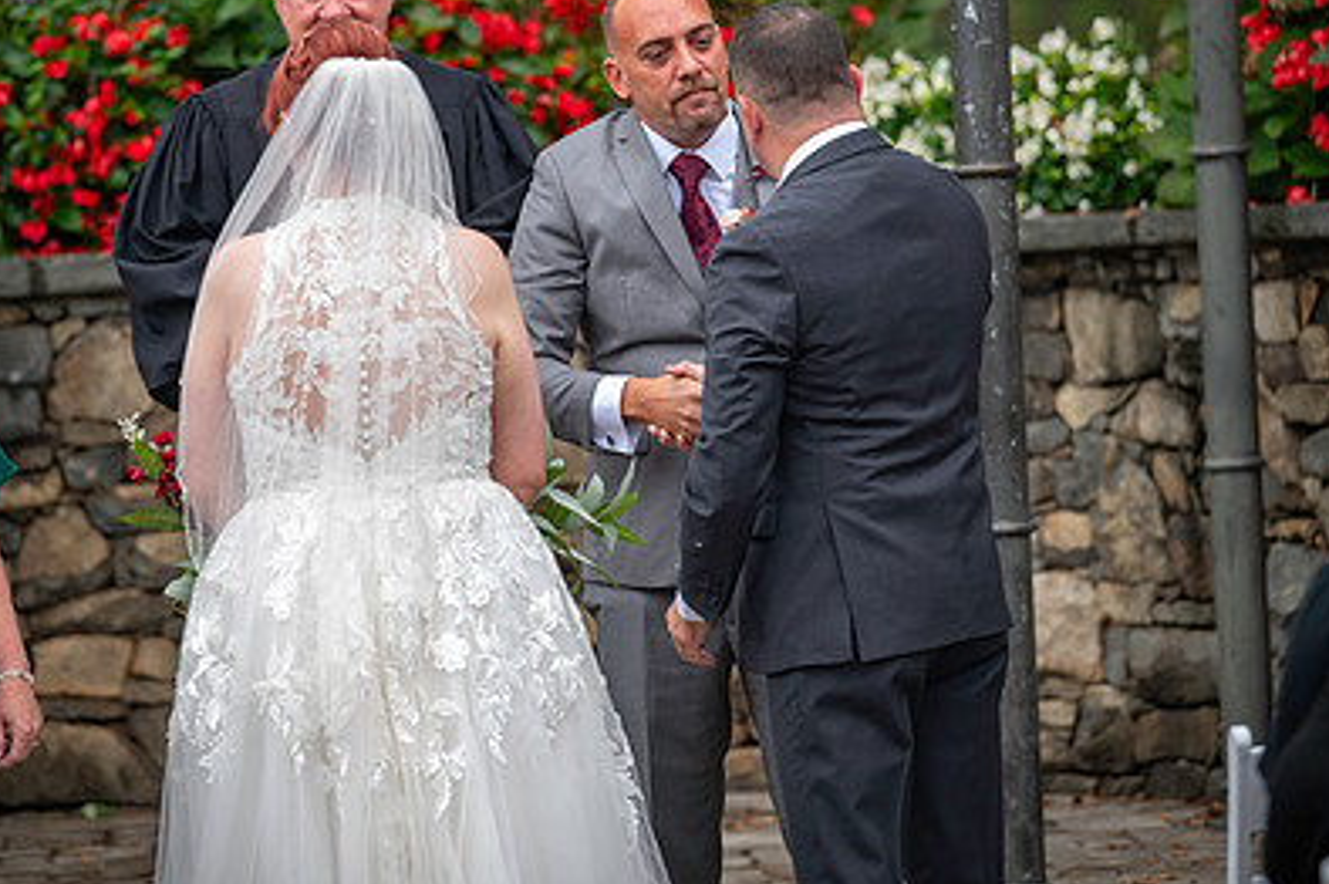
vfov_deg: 6.2
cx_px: 627
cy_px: 273
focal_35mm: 221
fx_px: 8152
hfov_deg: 9.3
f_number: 3.2
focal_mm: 150
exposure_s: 1/200
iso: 500
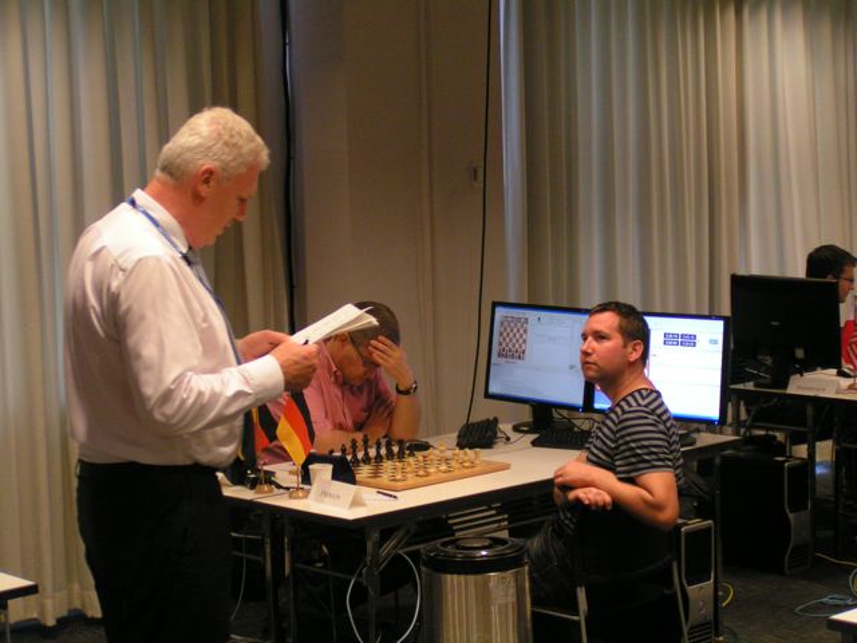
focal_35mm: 79
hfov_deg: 24.7
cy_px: 322
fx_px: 1956
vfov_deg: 18.7
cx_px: 428
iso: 200
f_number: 3.2
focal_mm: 12.1
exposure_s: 1/30
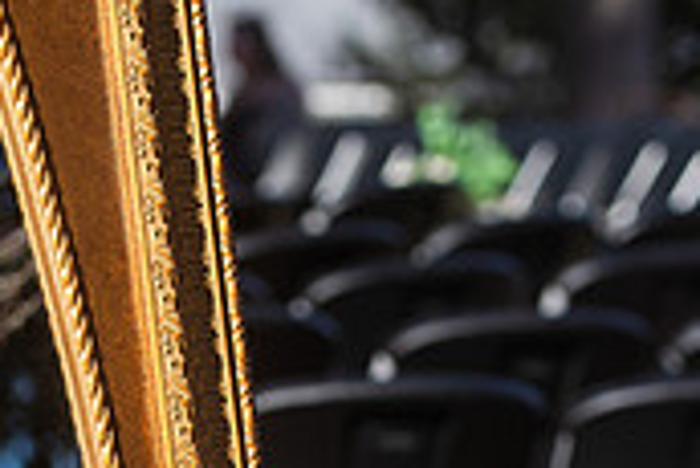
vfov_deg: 5.8
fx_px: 4593
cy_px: 710
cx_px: 155
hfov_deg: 8.7
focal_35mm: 236
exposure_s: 1/800
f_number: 3.5
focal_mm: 70
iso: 64
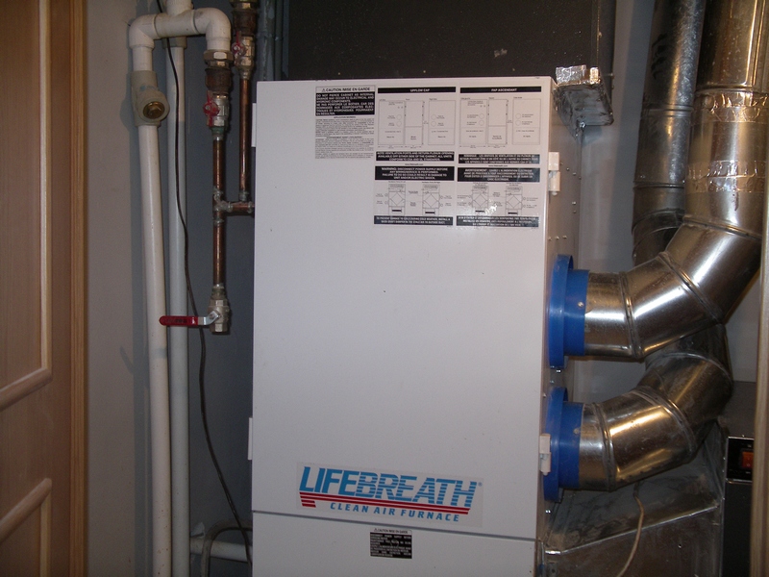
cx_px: 384
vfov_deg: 32.2
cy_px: 288
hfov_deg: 42.1
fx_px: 1000
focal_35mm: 45
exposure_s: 1/40
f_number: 3
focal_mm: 9.3
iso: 200
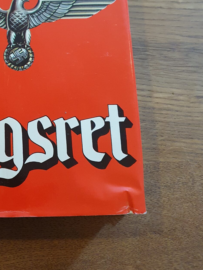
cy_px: 80
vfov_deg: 35.6
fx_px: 414
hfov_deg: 26.5
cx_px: 15
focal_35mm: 53
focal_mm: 4.32
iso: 250
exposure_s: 1/50
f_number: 1.5
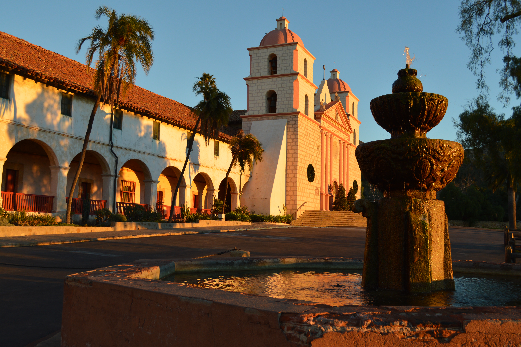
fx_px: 521
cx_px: 260
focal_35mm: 36
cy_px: 174
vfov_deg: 36.8
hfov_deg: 53.2
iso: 140
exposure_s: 1/125
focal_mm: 24
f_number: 5.6
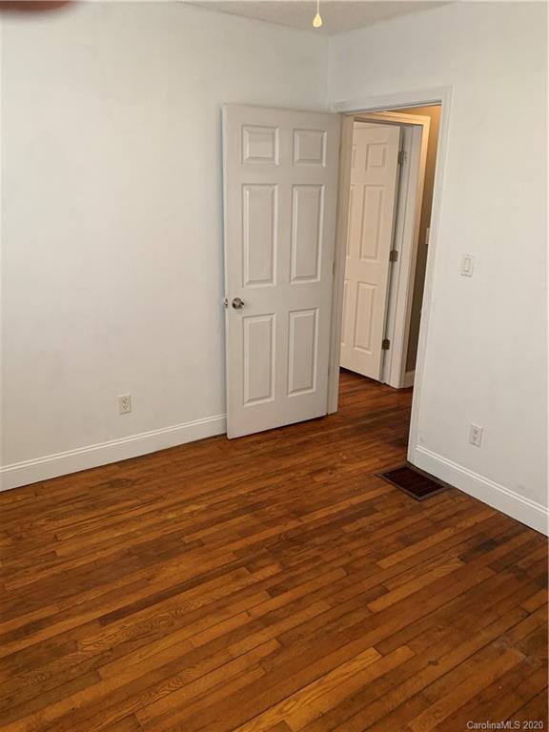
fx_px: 550
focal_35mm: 26
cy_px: 366
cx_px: 274
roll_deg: -0.1
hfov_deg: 53.1
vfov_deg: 67.3
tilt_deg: -17.5
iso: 200
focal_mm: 4.25
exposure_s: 1/60
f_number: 1.8
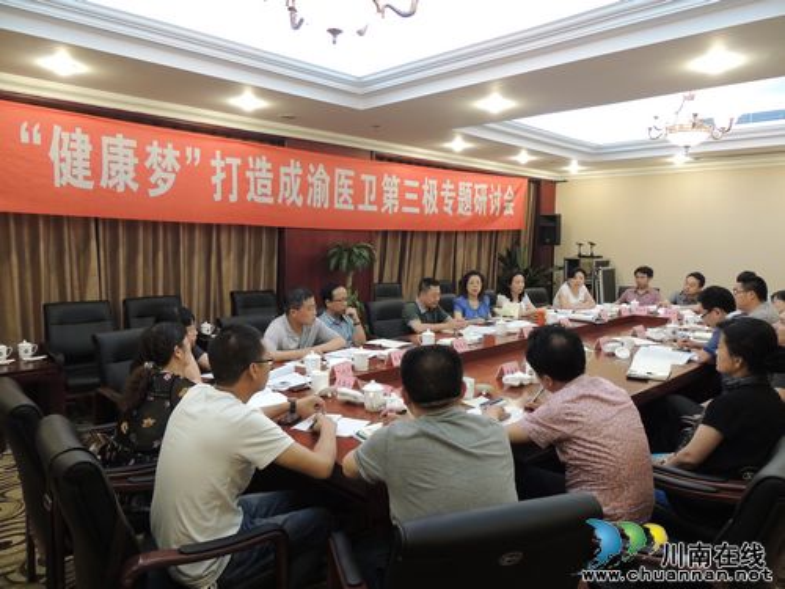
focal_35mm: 24
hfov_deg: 71.6
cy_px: 294
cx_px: 392
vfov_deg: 56.8
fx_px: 544
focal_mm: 4.3
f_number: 3
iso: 400
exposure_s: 1/30
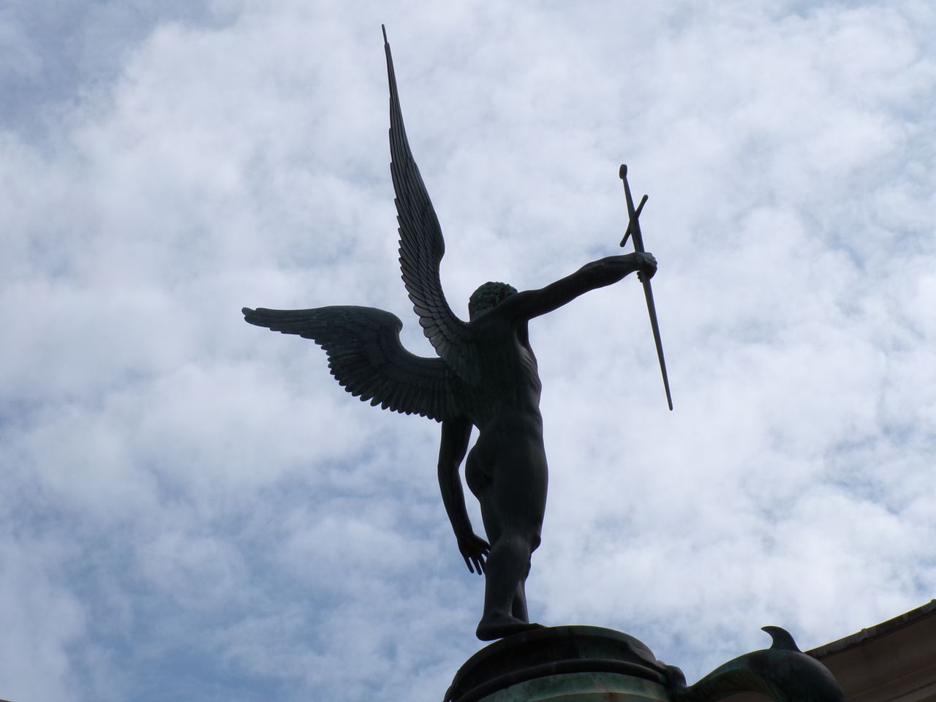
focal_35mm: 86
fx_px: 2325
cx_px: 468
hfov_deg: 22.8
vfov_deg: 17.2
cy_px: 351
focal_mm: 15.4
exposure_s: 1/550
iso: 100
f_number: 7.9
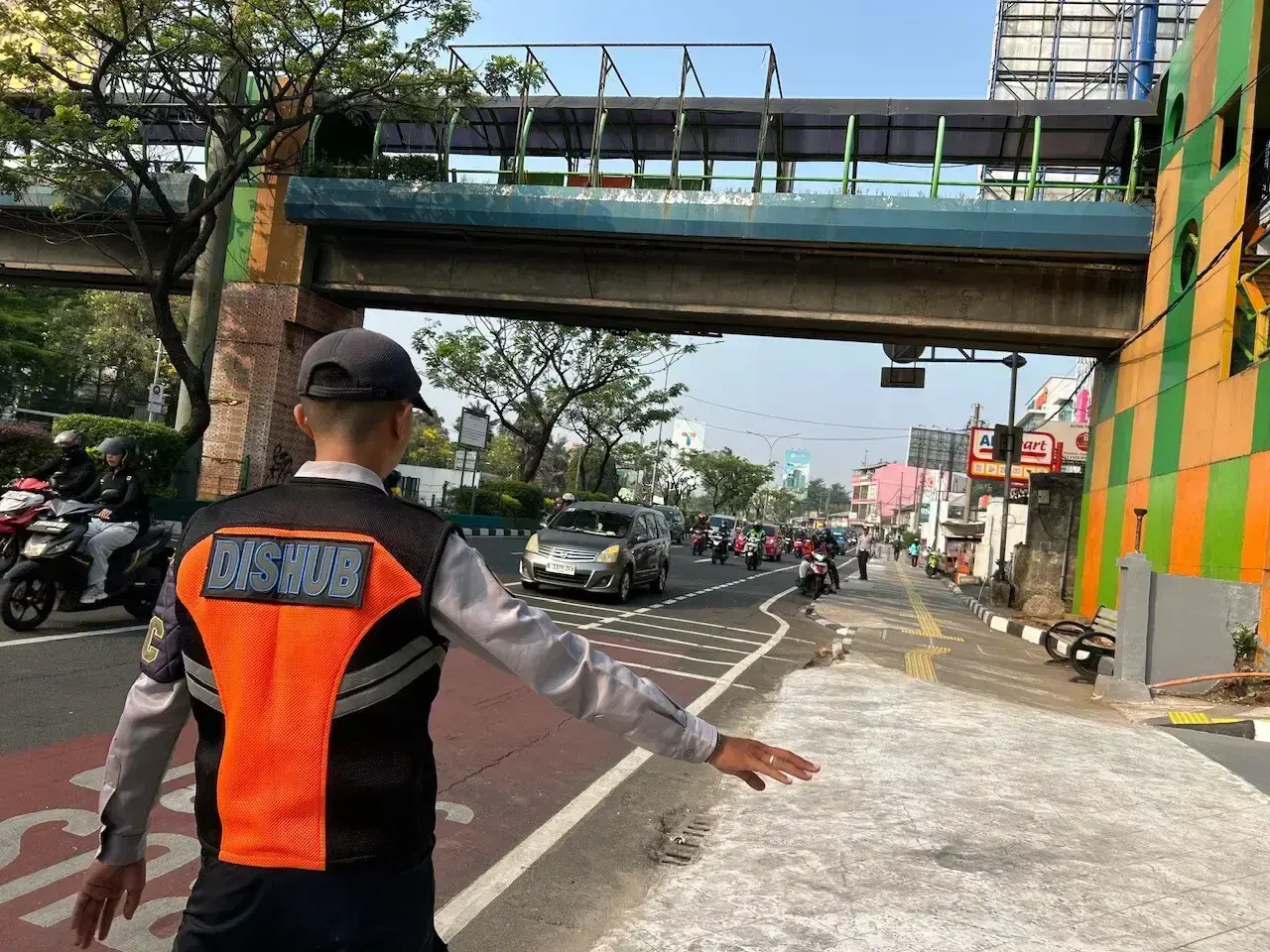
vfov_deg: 53.1
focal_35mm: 26
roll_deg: -6.5
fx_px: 954
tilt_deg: +3.0
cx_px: 635
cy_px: 476
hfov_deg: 67.3
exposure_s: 1/2165
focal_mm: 5.7
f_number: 1.5
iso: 50
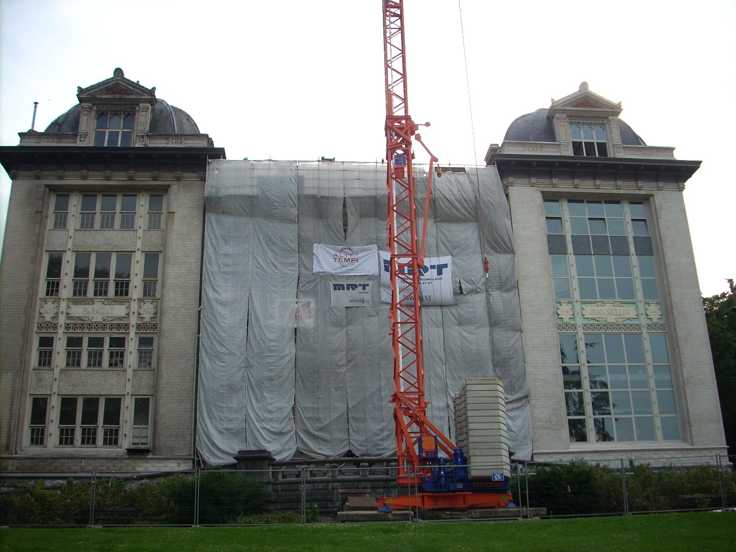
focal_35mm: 37
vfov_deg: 38.7
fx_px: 787
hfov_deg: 50.1
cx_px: 368
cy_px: 276
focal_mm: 6.2
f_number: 2.8
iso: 64
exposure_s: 1/420
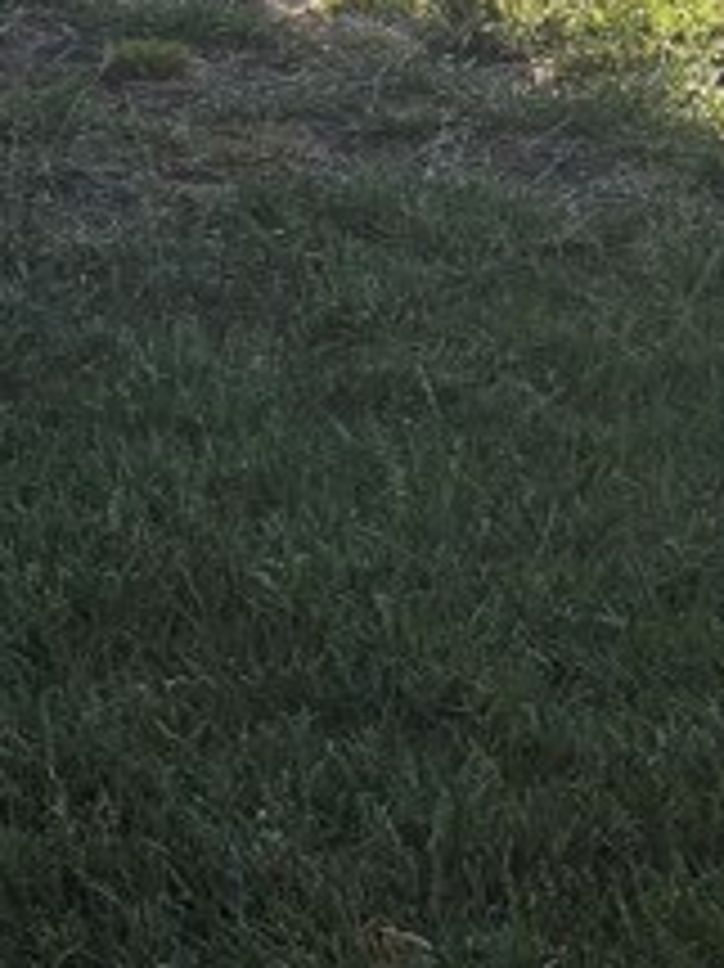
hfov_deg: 11.9
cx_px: 355
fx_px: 3461
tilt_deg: -8.2
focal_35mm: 124
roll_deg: +0.4
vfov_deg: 15.1
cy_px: -320
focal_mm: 5.96
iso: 50
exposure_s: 1/2364
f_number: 1.6
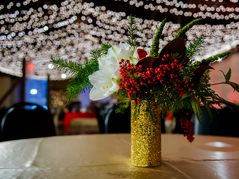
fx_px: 249
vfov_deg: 39.7
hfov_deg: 51.3
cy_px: 89
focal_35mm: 36
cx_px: 120
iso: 3200
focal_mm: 31
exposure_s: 1/100
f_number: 2.8
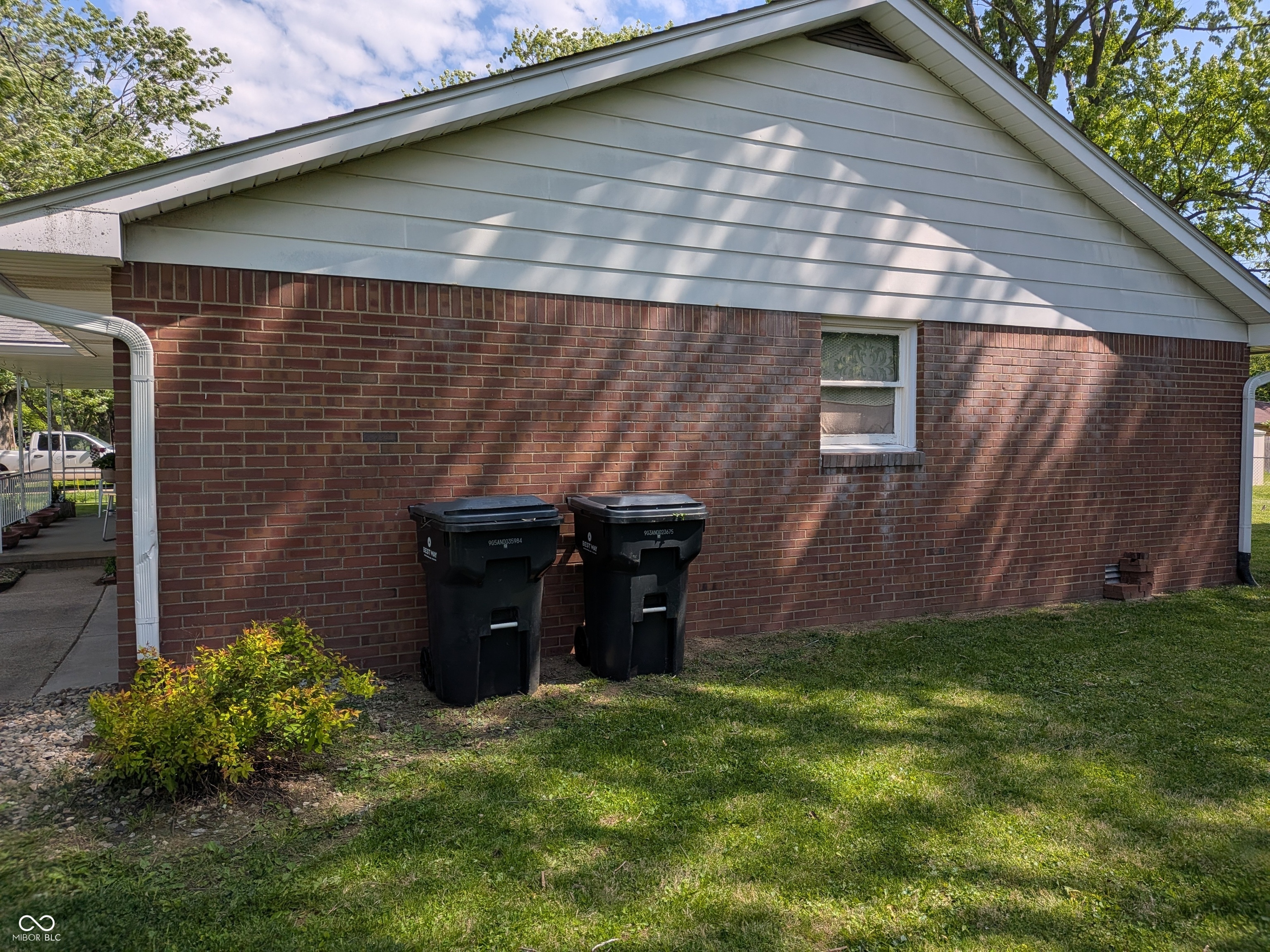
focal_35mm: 24
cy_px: 476
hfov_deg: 71.6
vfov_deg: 56.8
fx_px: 881
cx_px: 635
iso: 26
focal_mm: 4.53
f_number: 1.7
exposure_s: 1/1527
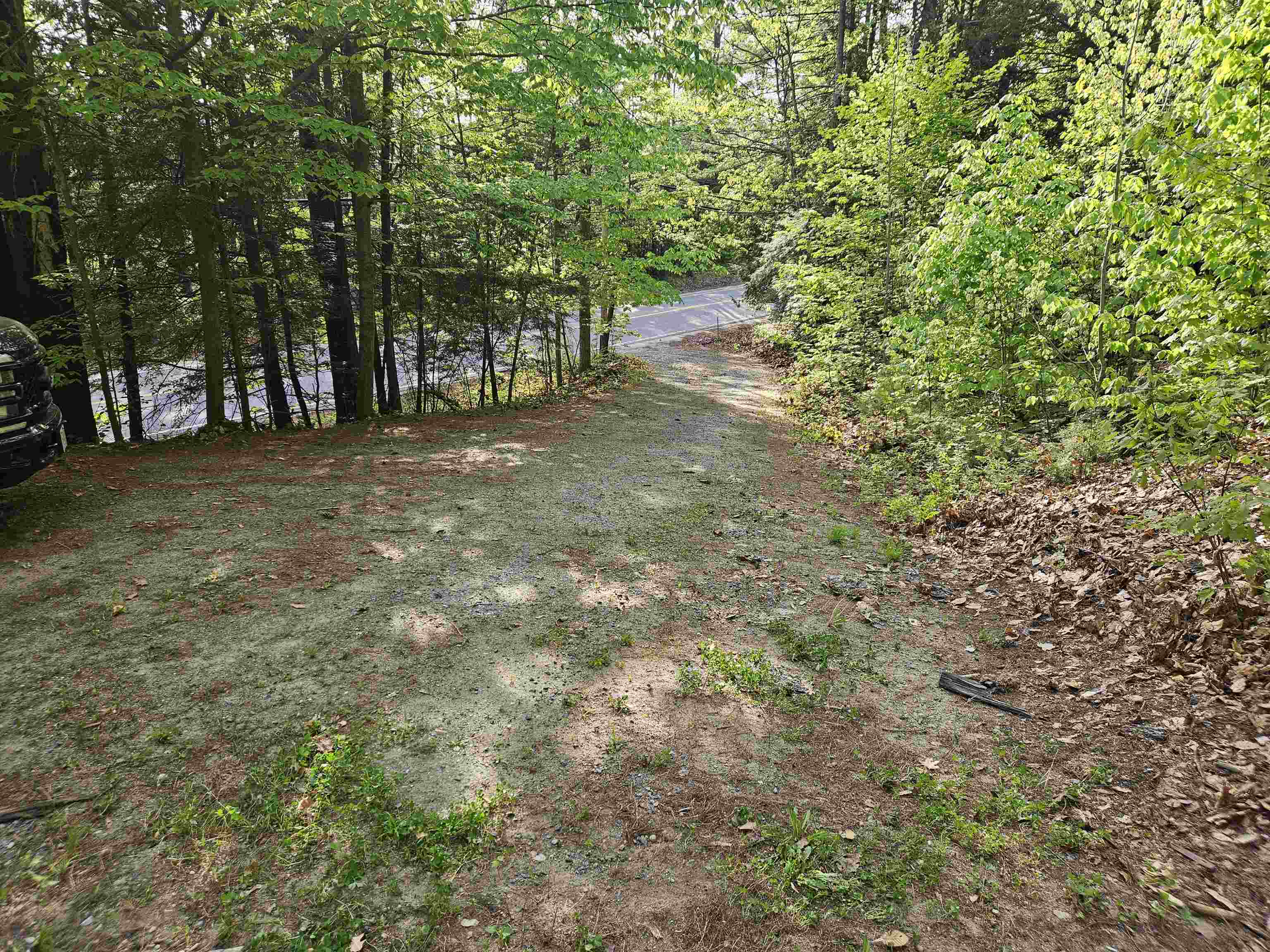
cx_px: 635
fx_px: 844
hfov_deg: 73.9
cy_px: 476
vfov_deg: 58.9
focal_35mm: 23
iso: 32
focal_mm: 5.4
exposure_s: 1/180
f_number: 1.8
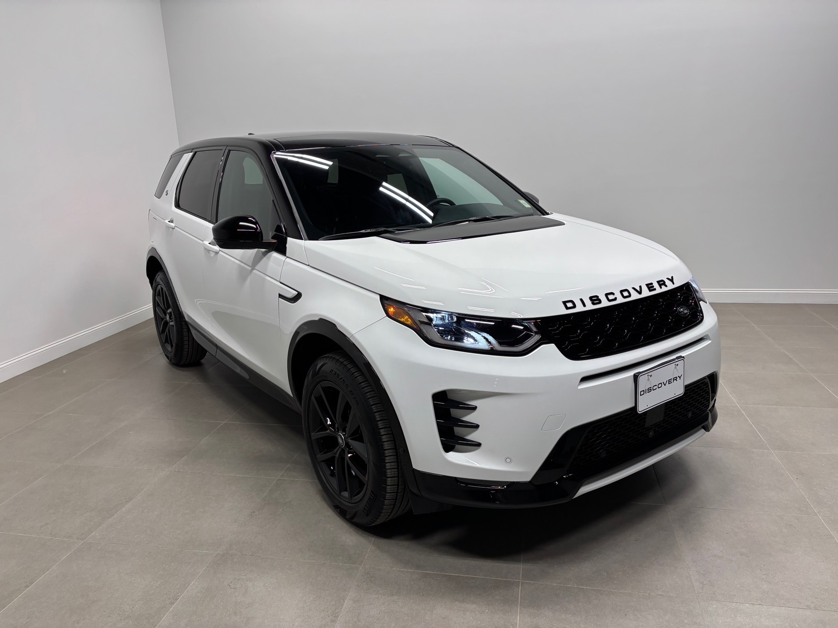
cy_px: 314
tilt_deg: -14.6
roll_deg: +1.3
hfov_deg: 67.3
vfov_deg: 53.1
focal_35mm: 26
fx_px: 629
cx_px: 419
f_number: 1.6
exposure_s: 1/500
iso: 80
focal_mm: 5.96
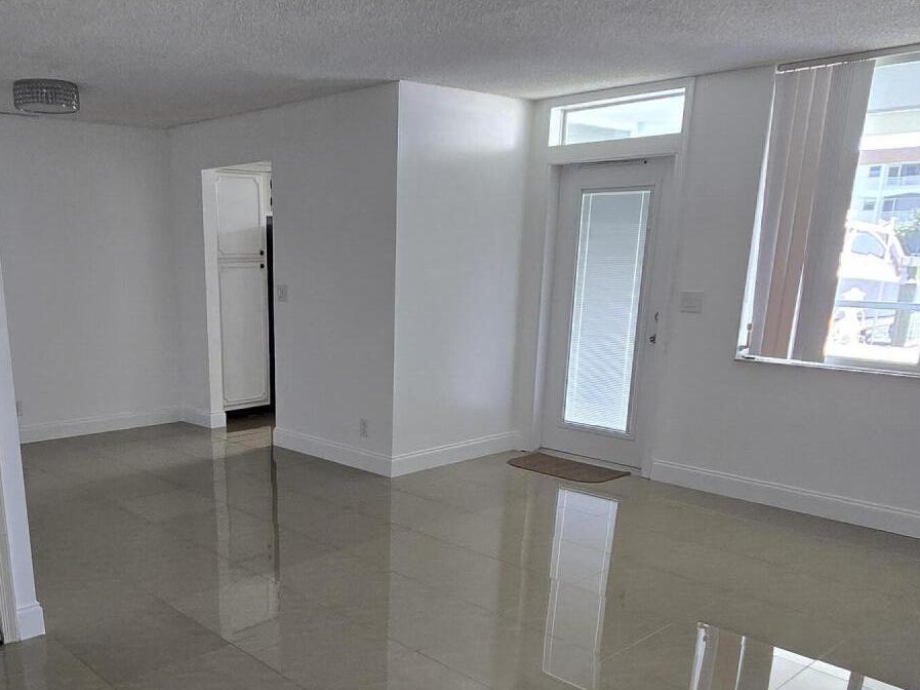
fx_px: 770
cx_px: 318
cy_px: 511
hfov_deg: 60.4
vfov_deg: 46.6
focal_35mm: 29
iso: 200
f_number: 2.2
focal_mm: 2.2
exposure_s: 1/60
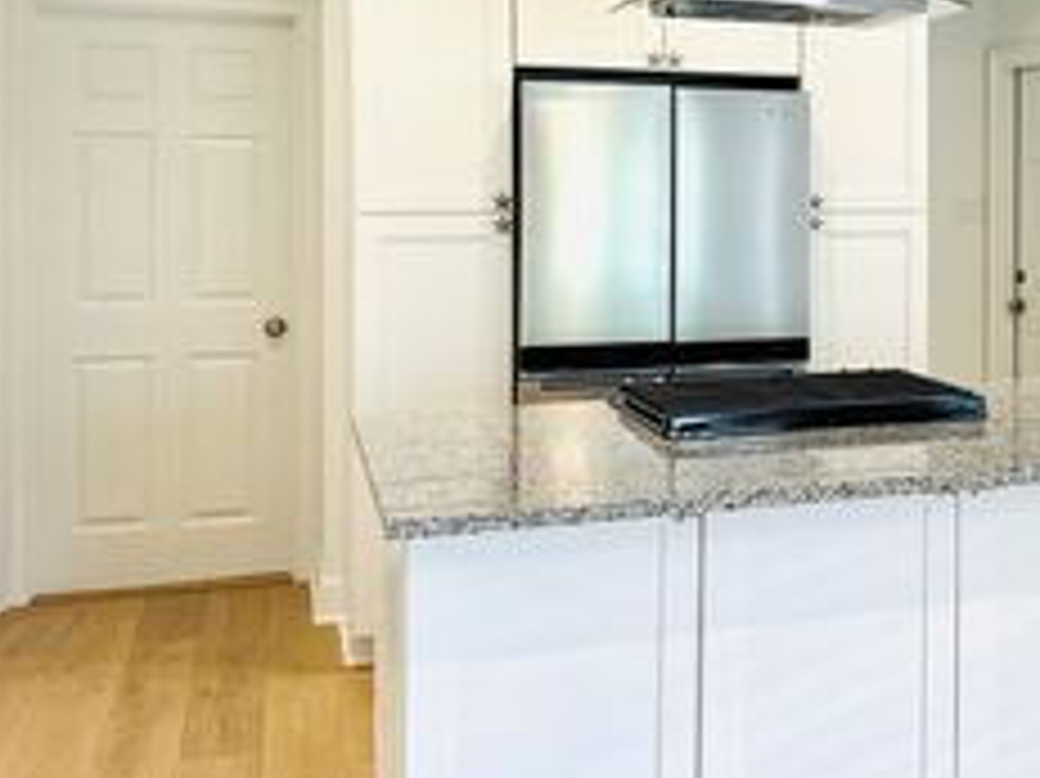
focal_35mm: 52
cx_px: 981
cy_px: 209
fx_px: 1561
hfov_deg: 34.3
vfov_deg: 27.7
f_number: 1.78
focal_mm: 6.86
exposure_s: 1/120
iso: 125
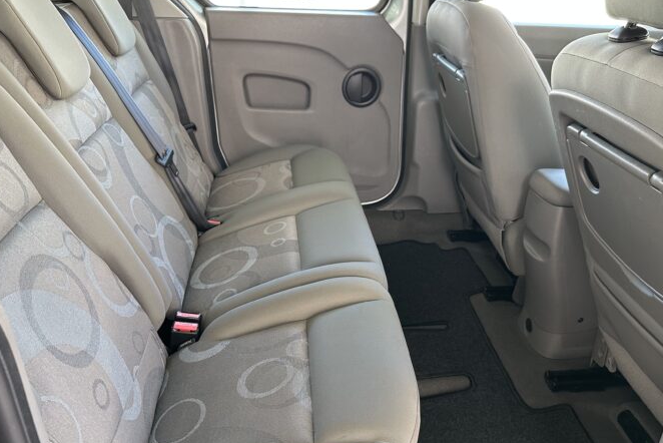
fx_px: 553
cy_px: 240
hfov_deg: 61.9
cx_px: 341
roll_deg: +0.1
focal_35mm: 30
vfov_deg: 43.6
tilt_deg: -27.0
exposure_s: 1/105
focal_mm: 6.86
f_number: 1.78
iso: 250
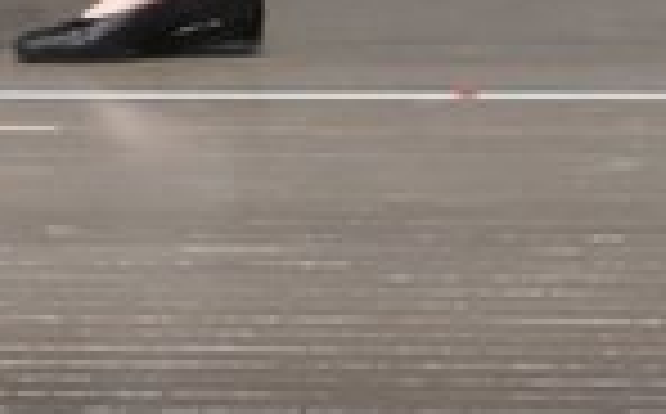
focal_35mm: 1078
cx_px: -758
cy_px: -594
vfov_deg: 1.2
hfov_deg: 1.9
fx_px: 19537
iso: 6400
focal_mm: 135
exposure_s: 1/400
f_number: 5.6
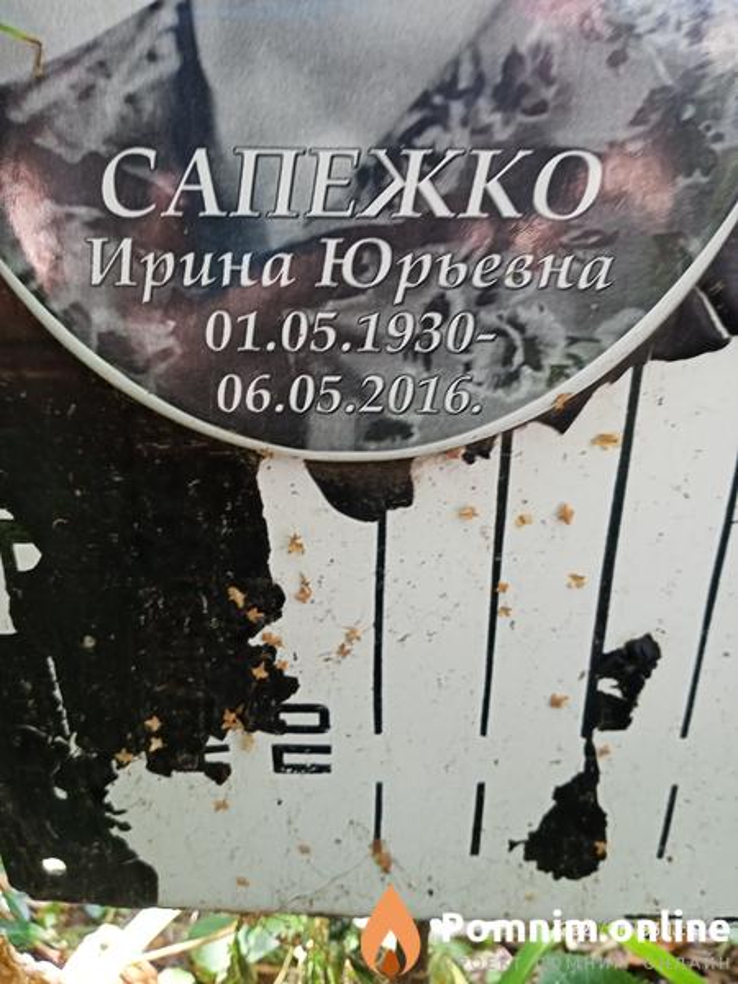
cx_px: 369
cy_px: 492
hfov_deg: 49.7
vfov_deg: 63.4
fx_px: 796
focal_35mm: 28
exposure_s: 1/33.3
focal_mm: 4.05
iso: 124
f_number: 1.8
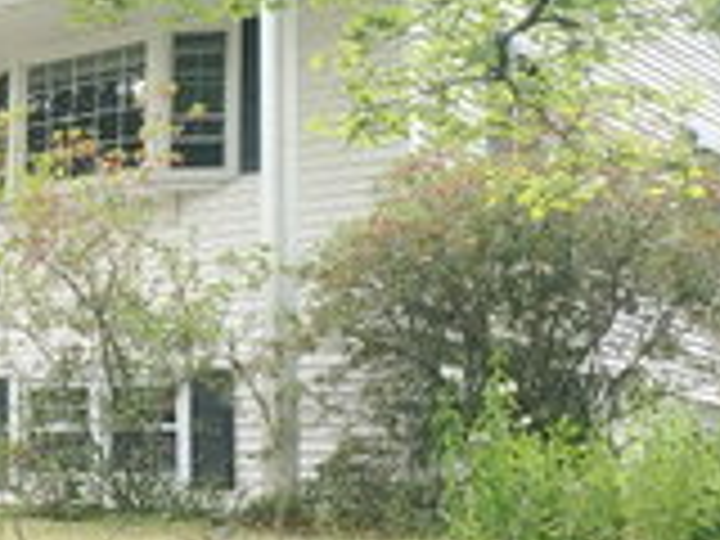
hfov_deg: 21.9
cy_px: 274
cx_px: -130
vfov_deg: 17.8
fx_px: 1726
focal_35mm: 83
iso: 200
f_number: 2.4
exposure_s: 1/120
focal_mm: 4.3
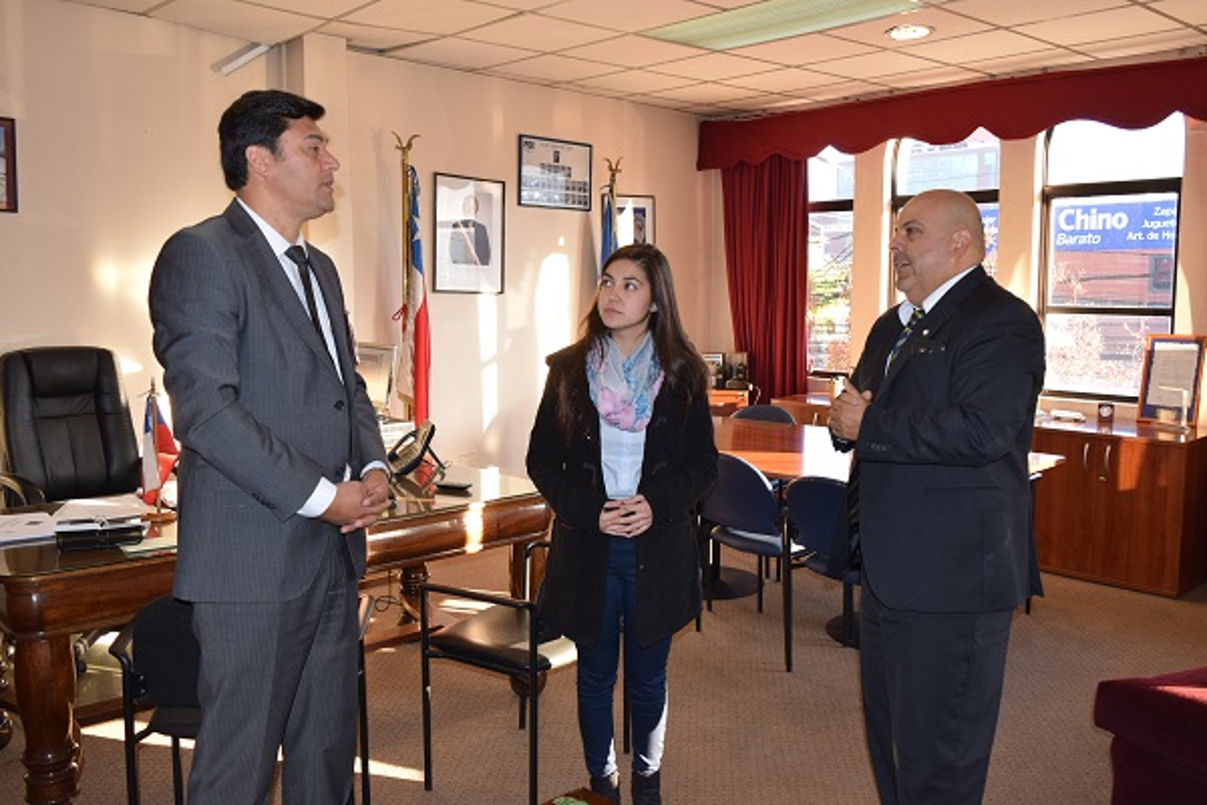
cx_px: 604
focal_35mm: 32
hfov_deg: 59.5
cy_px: 402
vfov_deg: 41.7
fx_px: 1056
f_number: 5.6
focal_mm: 21
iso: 800
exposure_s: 1/125
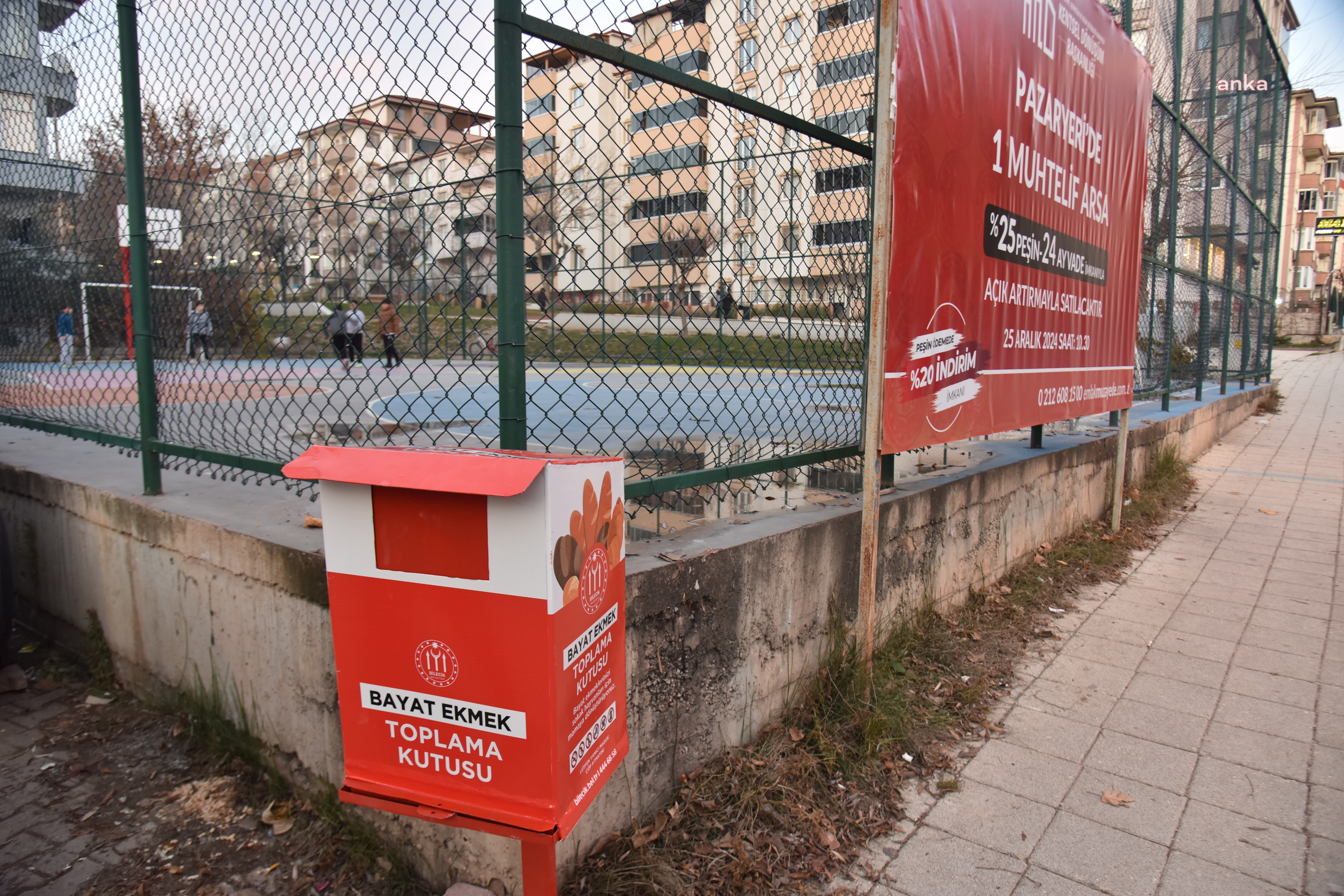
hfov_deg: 73.7
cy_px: 448
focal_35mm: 24
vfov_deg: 53.1
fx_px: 896
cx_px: 672
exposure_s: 1/25
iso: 360
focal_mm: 24
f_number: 5.6
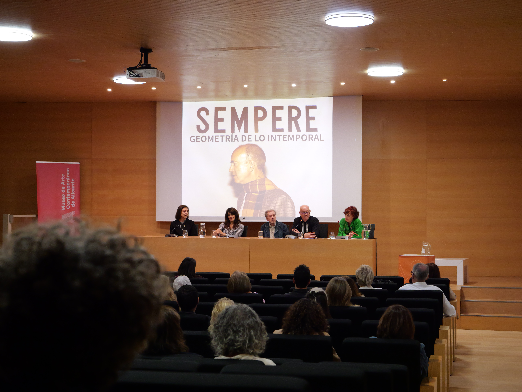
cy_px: 196
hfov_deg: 33.2
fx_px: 875
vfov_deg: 25.2
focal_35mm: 58
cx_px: 261
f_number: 3.7
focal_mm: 29
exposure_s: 1/80
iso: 3200
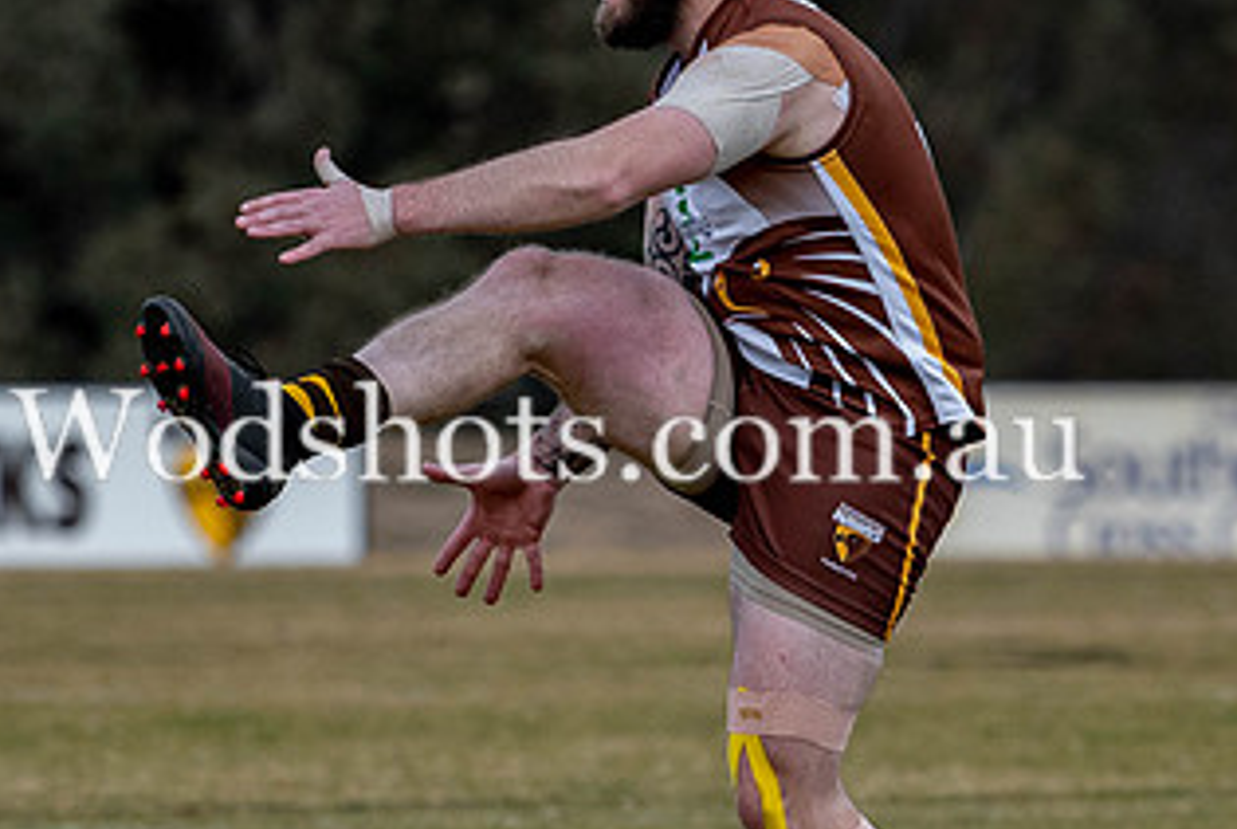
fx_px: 30108
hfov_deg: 2.4
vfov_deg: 1.6
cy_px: 234
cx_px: 660
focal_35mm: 875
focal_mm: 180
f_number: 3.5
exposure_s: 1/1600
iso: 400
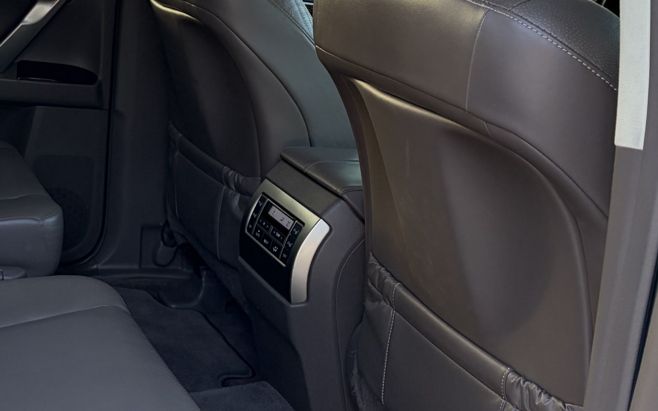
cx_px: 21
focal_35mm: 62
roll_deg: +2.0
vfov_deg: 20.9
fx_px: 1112
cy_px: 134
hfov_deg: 30.9
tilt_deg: -11.8
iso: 100
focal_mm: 5.96
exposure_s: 1/162
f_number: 1.6
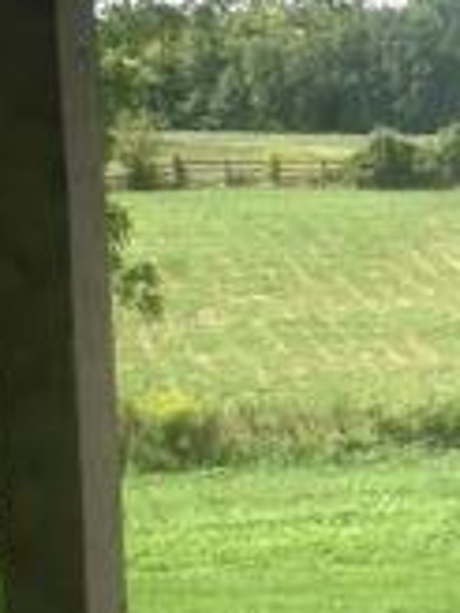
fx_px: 2427
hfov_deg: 10.5
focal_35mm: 137
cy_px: 609
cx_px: 643
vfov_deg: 14.2
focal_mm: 4.28
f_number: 2.4
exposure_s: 1/442
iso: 50
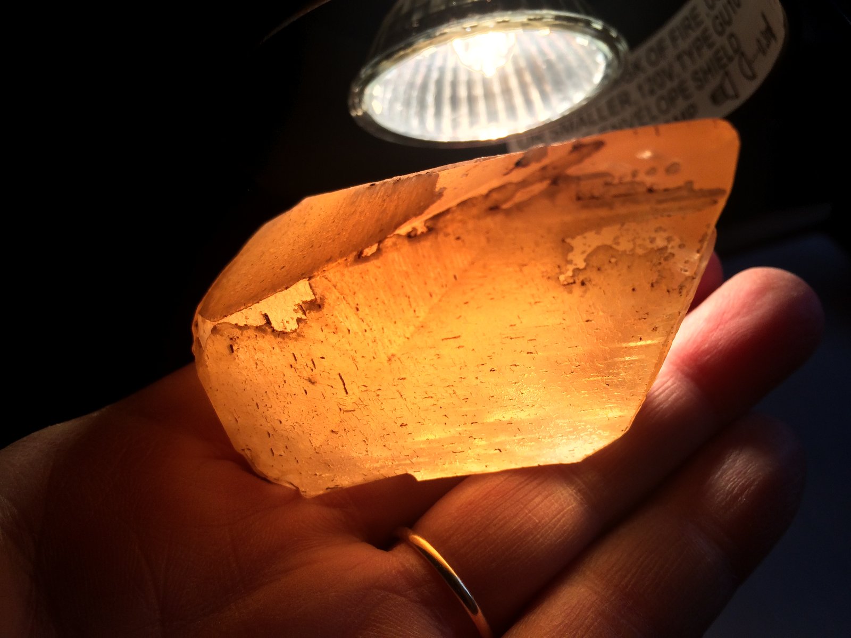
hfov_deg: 61.7
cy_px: 319
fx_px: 713
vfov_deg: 48.2
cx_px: 426
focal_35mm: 29
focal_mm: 4.15
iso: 32
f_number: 2.2
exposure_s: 1/570
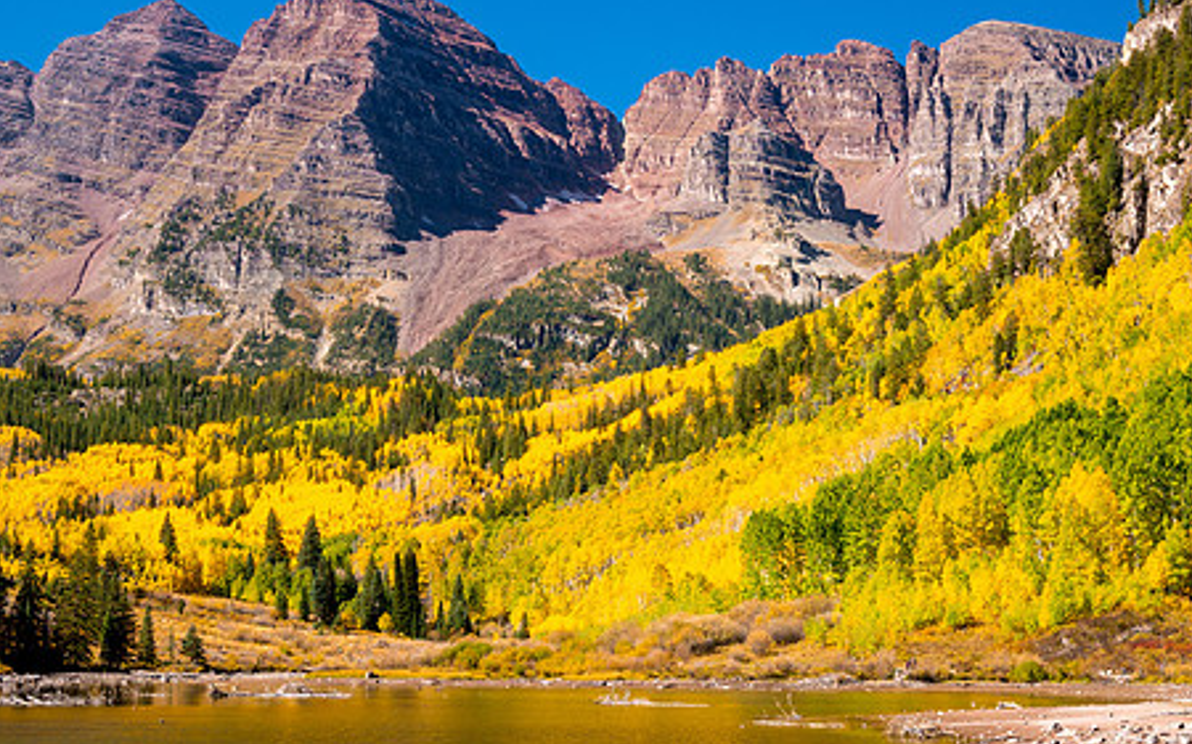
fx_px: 2306
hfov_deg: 29.0
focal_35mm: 71
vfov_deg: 18.3
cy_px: 308
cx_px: 530
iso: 100
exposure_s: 1/40
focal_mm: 36
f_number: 11
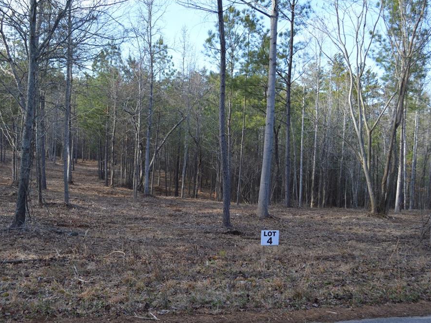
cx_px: 196
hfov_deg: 43.8
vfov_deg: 33.6
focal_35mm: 43
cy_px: 163
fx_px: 535
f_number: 5.6
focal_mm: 26
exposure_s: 1/125
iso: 200
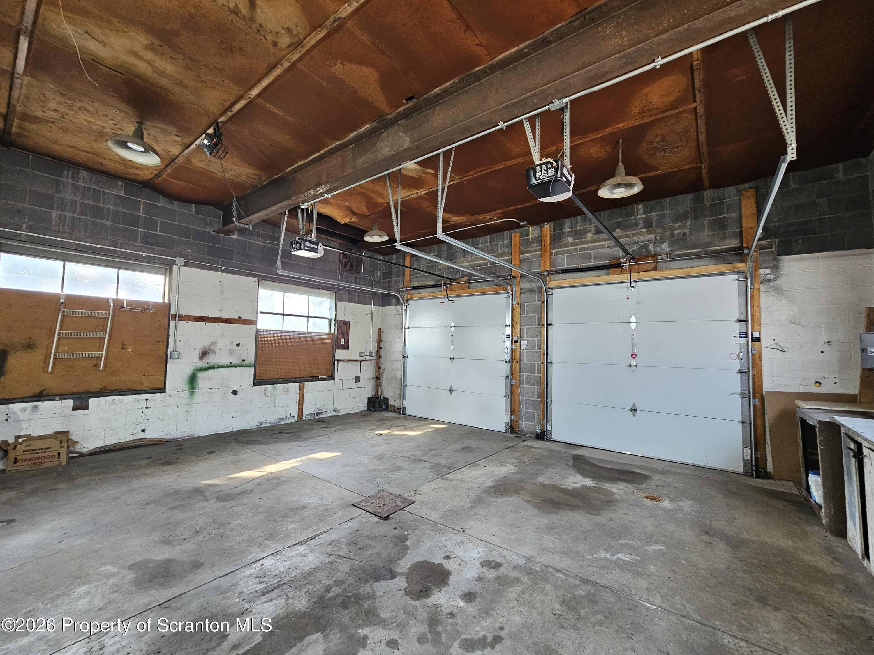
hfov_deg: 106.2
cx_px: 437
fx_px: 328
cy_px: 328
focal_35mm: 13
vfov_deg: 89.9
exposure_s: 1/40
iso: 320
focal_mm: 2.2
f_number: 2.2
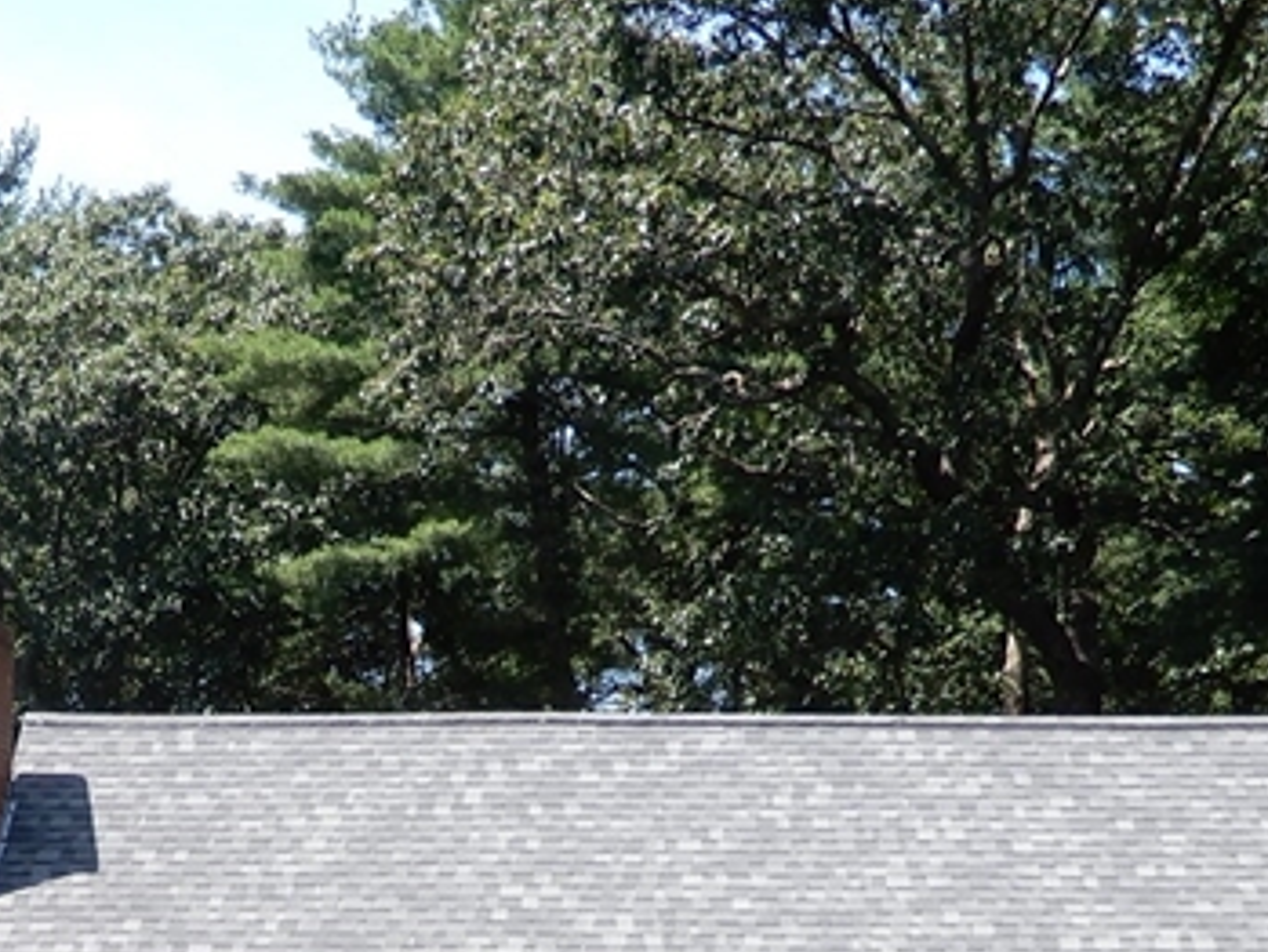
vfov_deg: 15.9
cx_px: 236
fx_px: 3225
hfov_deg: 21.9
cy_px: 1239
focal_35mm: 88
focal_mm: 5.4
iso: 80
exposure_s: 1/320
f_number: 3.5
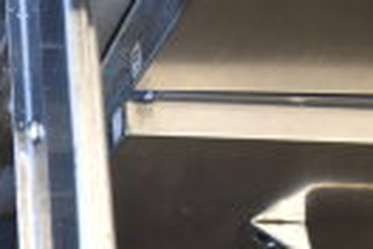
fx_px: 1295
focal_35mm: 125
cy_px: 282
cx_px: -353
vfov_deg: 10.8
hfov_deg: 14.0
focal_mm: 18
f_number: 3.5
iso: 640
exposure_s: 1/30
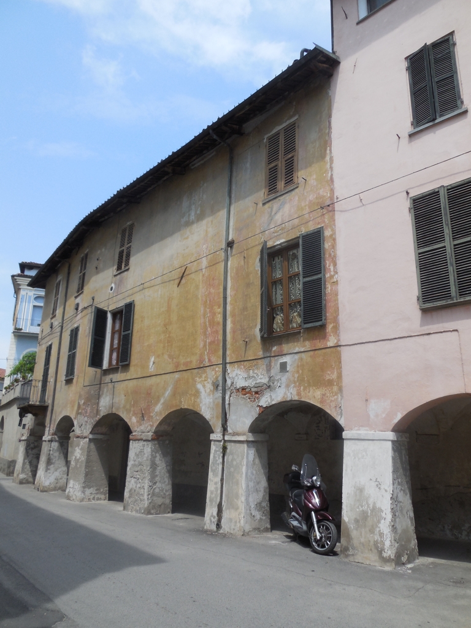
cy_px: 314
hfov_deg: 54.9
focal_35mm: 25
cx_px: 236
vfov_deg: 69.4
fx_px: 454
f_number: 3.1
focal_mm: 4.5
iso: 125
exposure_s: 1/1250
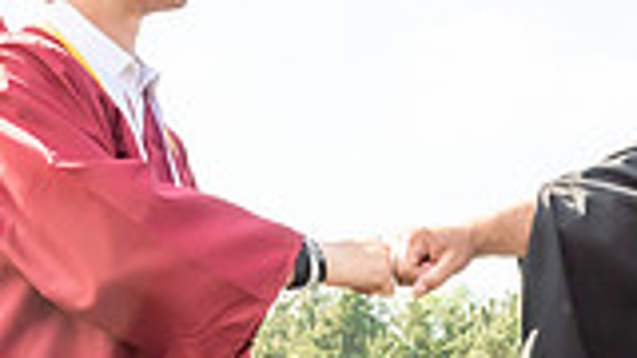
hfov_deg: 18.9
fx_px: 1909
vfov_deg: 10.5
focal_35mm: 113
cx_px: 360
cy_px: 481
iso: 200
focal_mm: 17
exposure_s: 1/500
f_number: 7.1
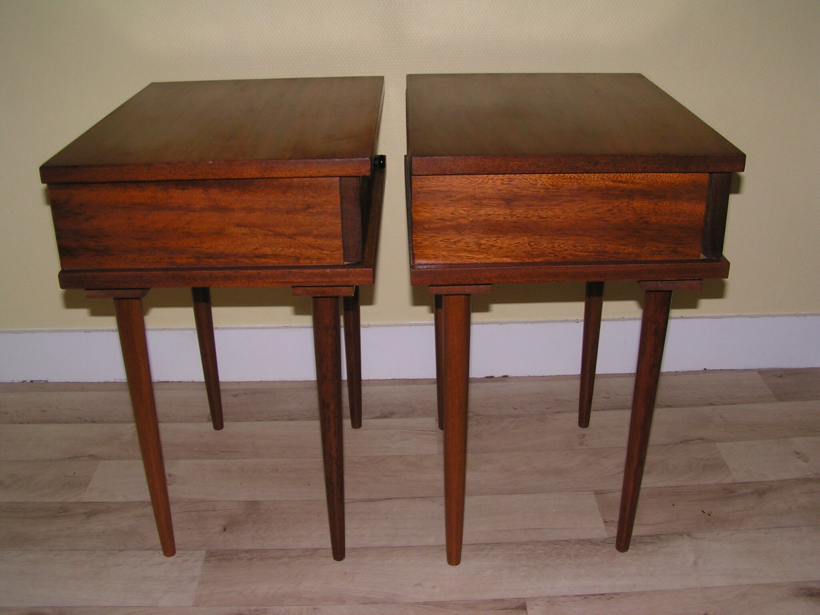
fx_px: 900
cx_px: 410
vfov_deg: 37.7
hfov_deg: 49.0
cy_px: 308
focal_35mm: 38
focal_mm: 5.8
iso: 50
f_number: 5.6
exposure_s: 1/40
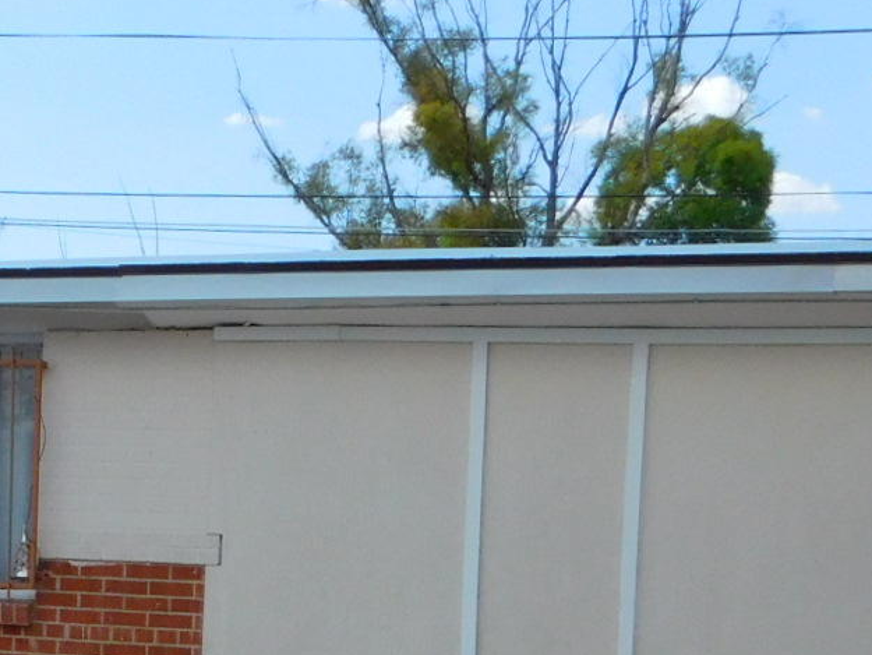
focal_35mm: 109
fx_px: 2746
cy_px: 621
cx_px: -368
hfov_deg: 16.7
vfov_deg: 13.4
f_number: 3.2
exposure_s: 1/1250
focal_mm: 5.3
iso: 125
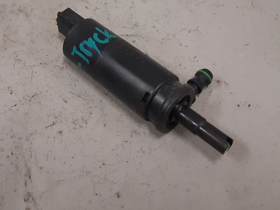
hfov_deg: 42.0
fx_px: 364
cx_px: 117
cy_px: 47
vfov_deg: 31.5
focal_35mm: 45
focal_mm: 3.93
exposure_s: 1/50
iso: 125
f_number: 1.7
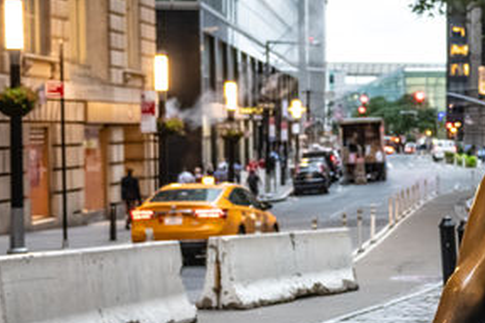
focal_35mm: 112
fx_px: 1509
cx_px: 546
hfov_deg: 17.6
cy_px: 216
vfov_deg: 12.2
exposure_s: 1/100
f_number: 2.8
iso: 1250
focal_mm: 38
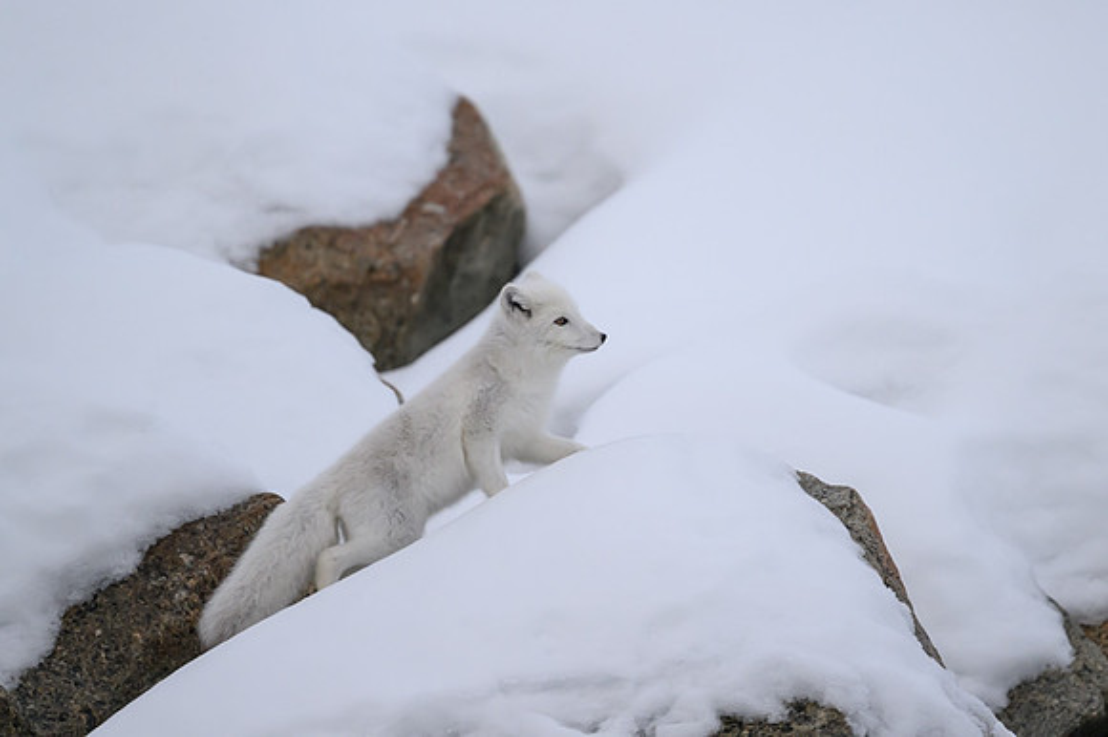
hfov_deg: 3.4
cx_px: 593
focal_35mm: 600
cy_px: 342
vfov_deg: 2.3
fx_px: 18446
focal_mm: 560
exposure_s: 1/1250
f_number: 4
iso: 2500
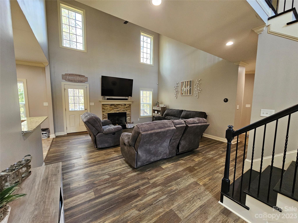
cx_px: 149
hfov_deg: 106.2
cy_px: 112
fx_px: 112
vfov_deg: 89.9
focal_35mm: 13
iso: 320
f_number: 2.2
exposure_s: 1/60
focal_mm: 2.2
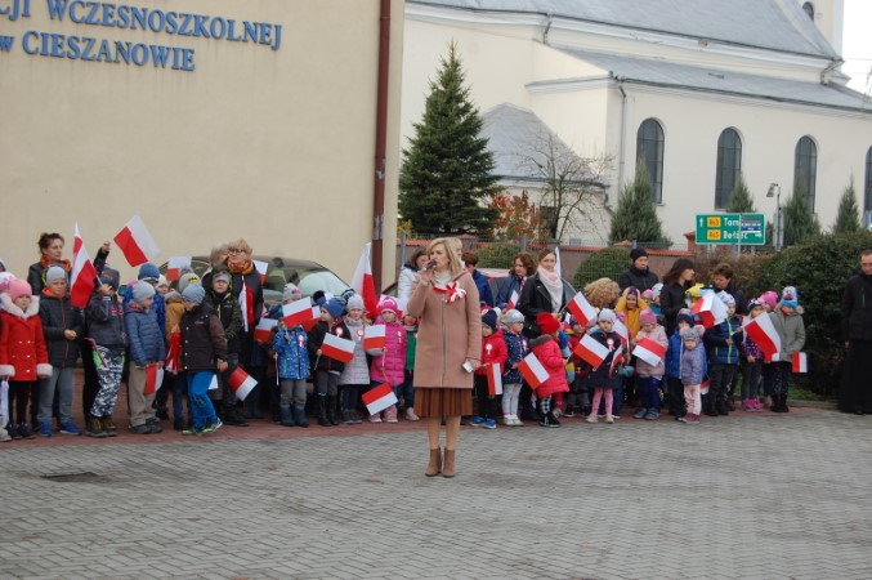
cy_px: 290
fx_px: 1633
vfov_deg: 20.1
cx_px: 436
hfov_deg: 29.9
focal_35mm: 68
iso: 200
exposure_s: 1/200
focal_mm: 45
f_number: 7.1
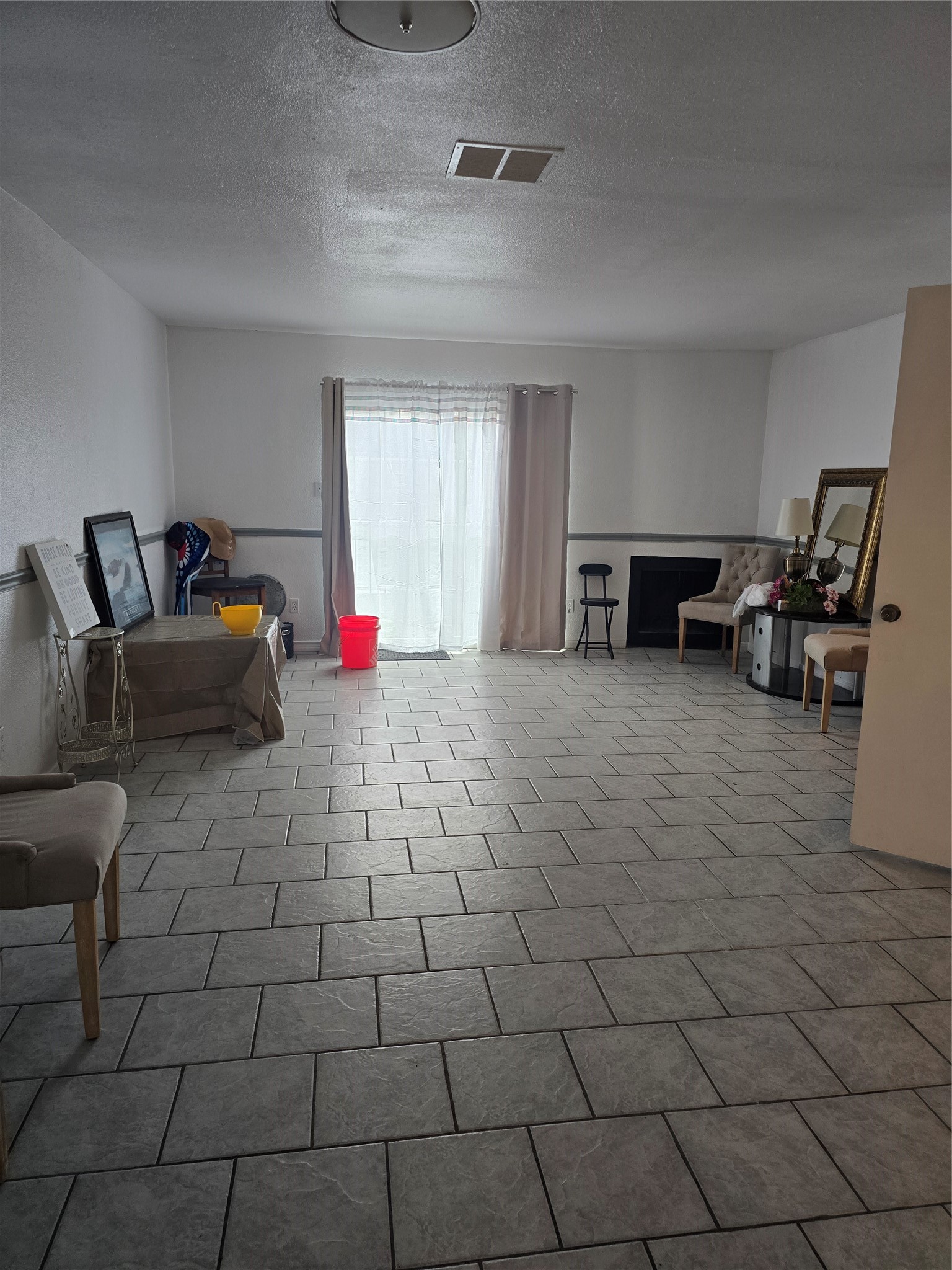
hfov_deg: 58.9
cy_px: 635
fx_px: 843
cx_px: 476
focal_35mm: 23
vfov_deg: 73.9
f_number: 1.7
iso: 125
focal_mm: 6.3
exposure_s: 1/120
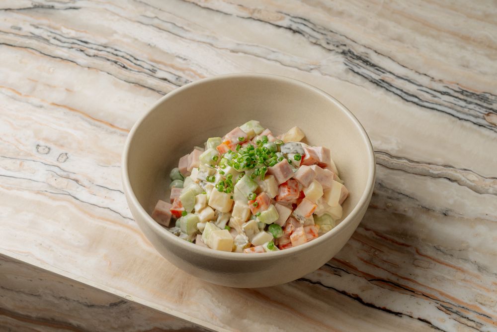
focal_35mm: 82
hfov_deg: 24.8
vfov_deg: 16.7
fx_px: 1132
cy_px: 166
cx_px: 248
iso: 200
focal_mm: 55
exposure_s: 1/160
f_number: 8
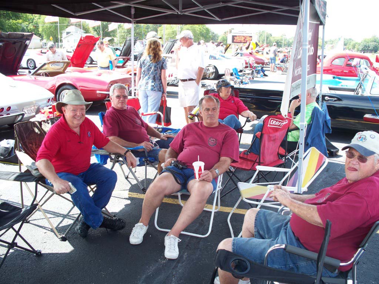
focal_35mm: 36
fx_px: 394
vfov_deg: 39.7
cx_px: 190
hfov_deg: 51.4
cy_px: 142
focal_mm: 7.54
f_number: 2.8
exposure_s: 1/125
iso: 64
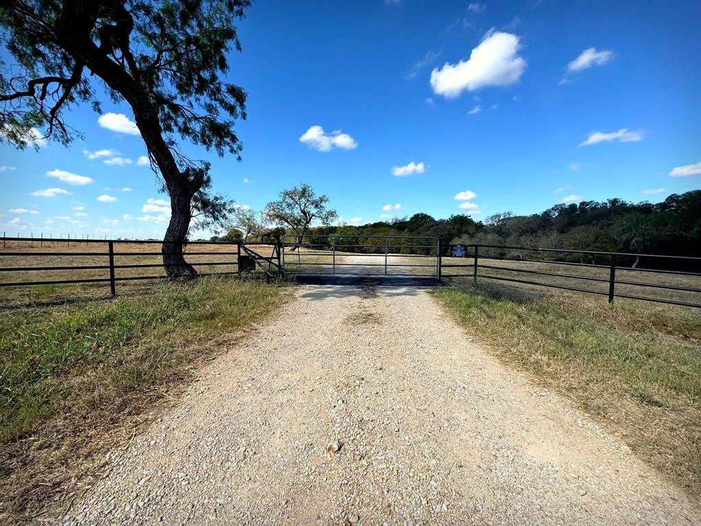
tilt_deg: -3.9
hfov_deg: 102.1
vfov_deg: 85.7
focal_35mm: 14
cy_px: 263
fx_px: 284
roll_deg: -0.6
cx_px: 350
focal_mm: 2.22
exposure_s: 1/1927
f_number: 2.2
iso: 50
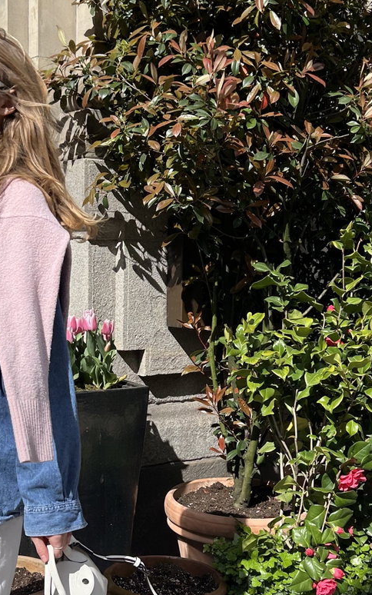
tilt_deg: -6.2
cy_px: 350
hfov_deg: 22.7
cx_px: 169
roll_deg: -0.9
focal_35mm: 57
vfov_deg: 35.6
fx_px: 924
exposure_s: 1/3704
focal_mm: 5.7
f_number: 1.5
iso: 50
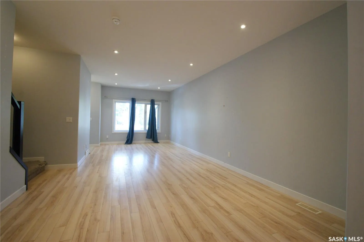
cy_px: 121
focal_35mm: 15
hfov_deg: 100.4
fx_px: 152
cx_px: 182
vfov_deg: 77.2
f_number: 6.3
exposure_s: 1/20
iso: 800
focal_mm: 10
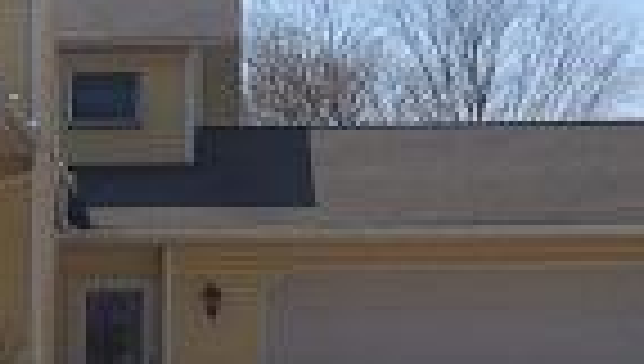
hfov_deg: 15.4
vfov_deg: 8.7
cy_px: 494
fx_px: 2343
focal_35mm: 137
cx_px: 23
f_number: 2.2
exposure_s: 1/3165
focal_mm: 4.12
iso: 40
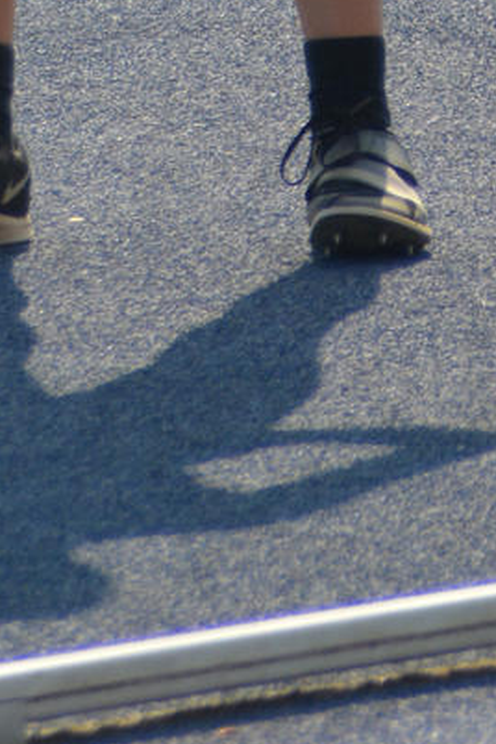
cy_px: -931
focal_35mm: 1529
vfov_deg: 1.3
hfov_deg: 0.9
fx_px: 31597
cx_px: 269
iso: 400
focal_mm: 200
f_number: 6.3
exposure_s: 1/1250
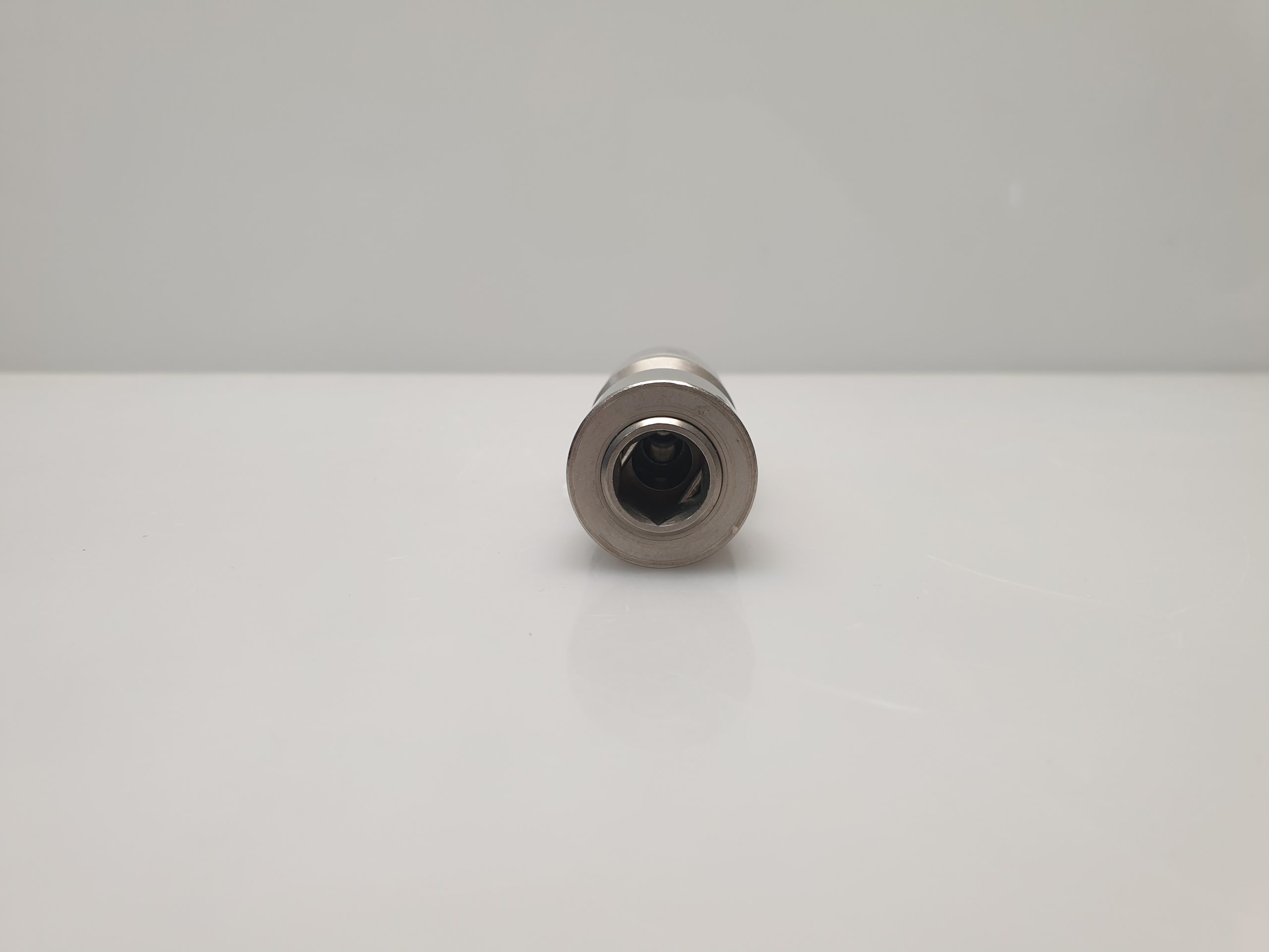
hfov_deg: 67.3
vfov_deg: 53.1
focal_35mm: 26
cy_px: 476
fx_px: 953
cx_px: 634
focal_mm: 4.3
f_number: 2.4
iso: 64
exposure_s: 1/50
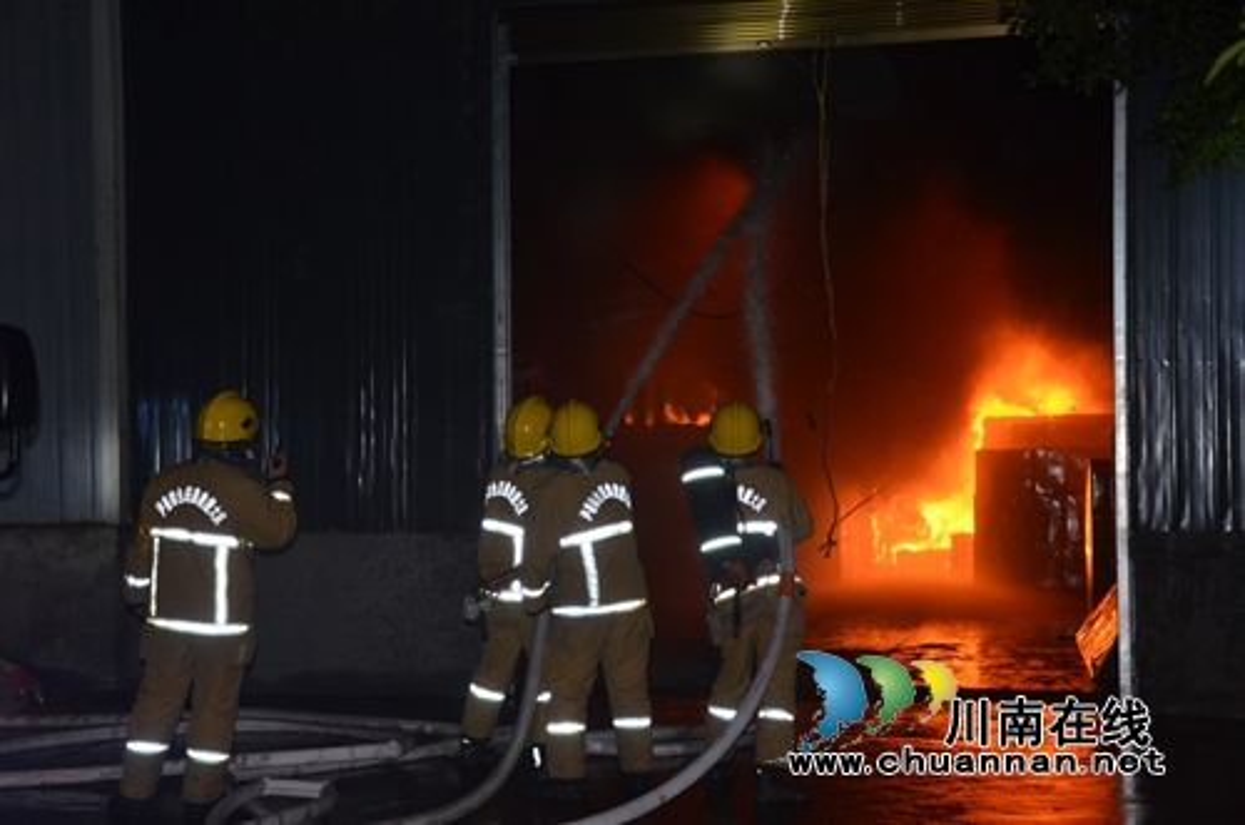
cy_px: 412
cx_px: 622
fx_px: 1967
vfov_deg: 23.7
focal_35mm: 57
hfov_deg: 35.1
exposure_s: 1/60
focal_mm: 38
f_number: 4.5
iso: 800
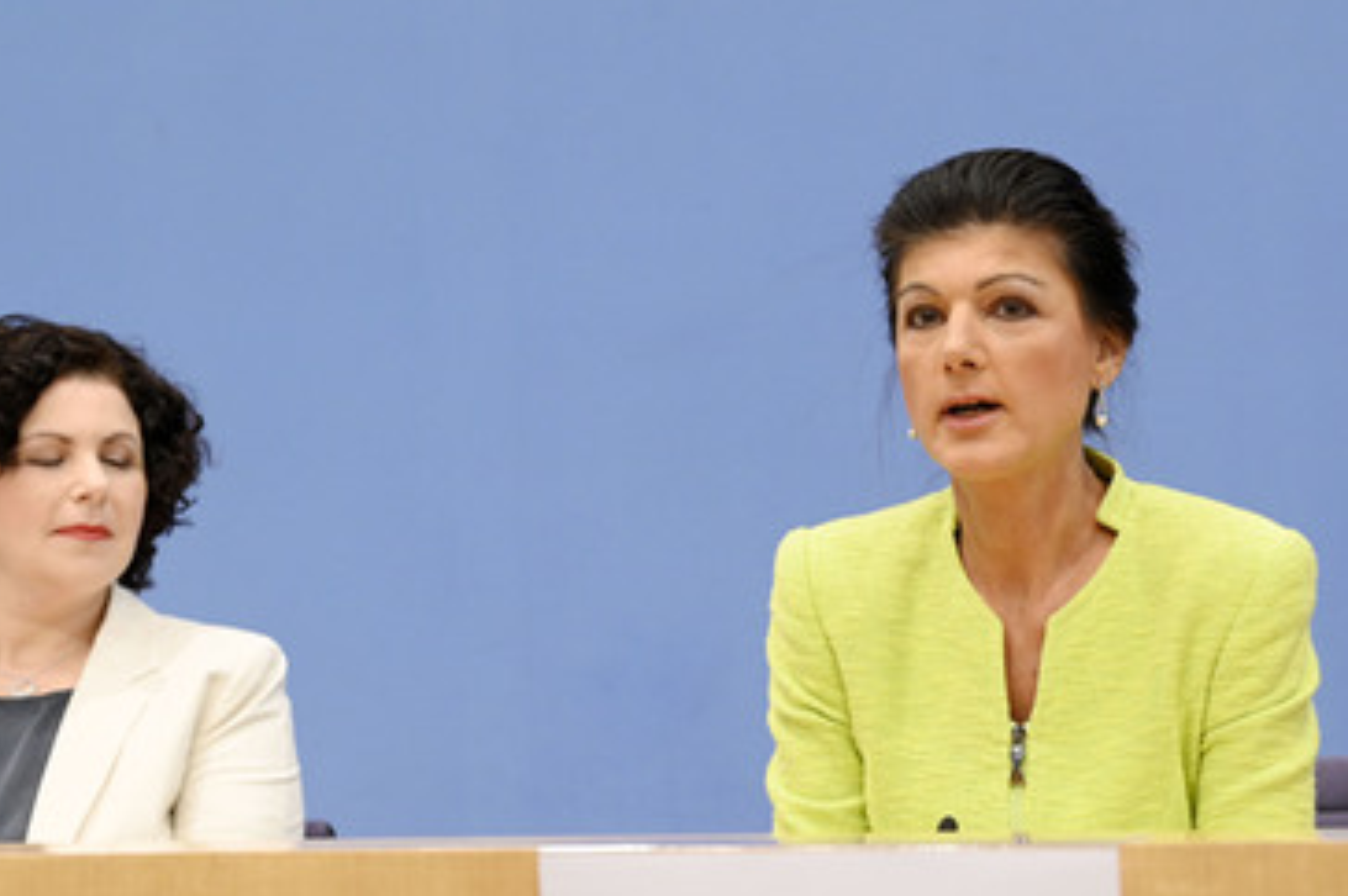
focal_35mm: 93
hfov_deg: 21.9
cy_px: 452
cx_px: 539
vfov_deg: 14.7
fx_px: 3479
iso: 5000
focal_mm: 75
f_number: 5.6
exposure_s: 1/640
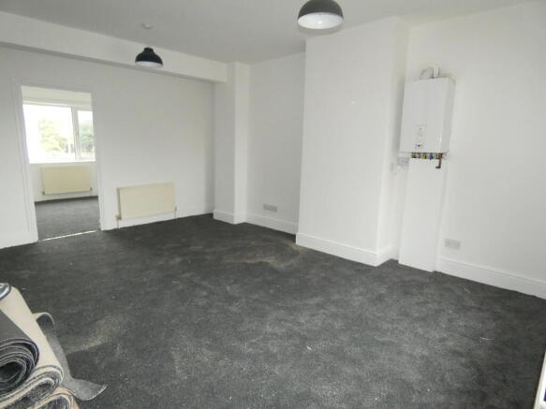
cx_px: 273
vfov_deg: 66.0
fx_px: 315
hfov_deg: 81.8
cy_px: 204
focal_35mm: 20
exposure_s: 1/60
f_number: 2.8
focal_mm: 3.6
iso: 800
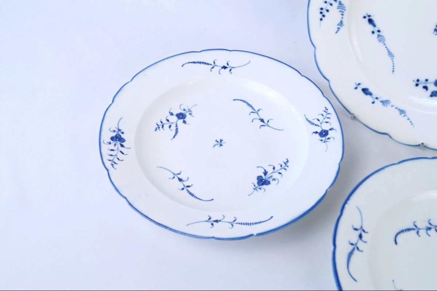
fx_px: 546
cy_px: 146
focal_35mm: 45
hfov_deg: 43.6
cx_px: 218
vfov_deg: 29.8
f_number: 9
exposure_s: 1/30
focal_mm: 30
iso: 200
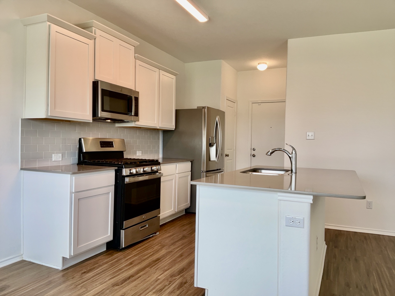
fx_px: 308
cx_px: 198
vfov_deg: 51.4
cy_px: 148
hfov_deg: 65.3
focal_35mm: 27
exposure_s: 1/60
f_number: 1.8
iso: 20
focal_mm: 3
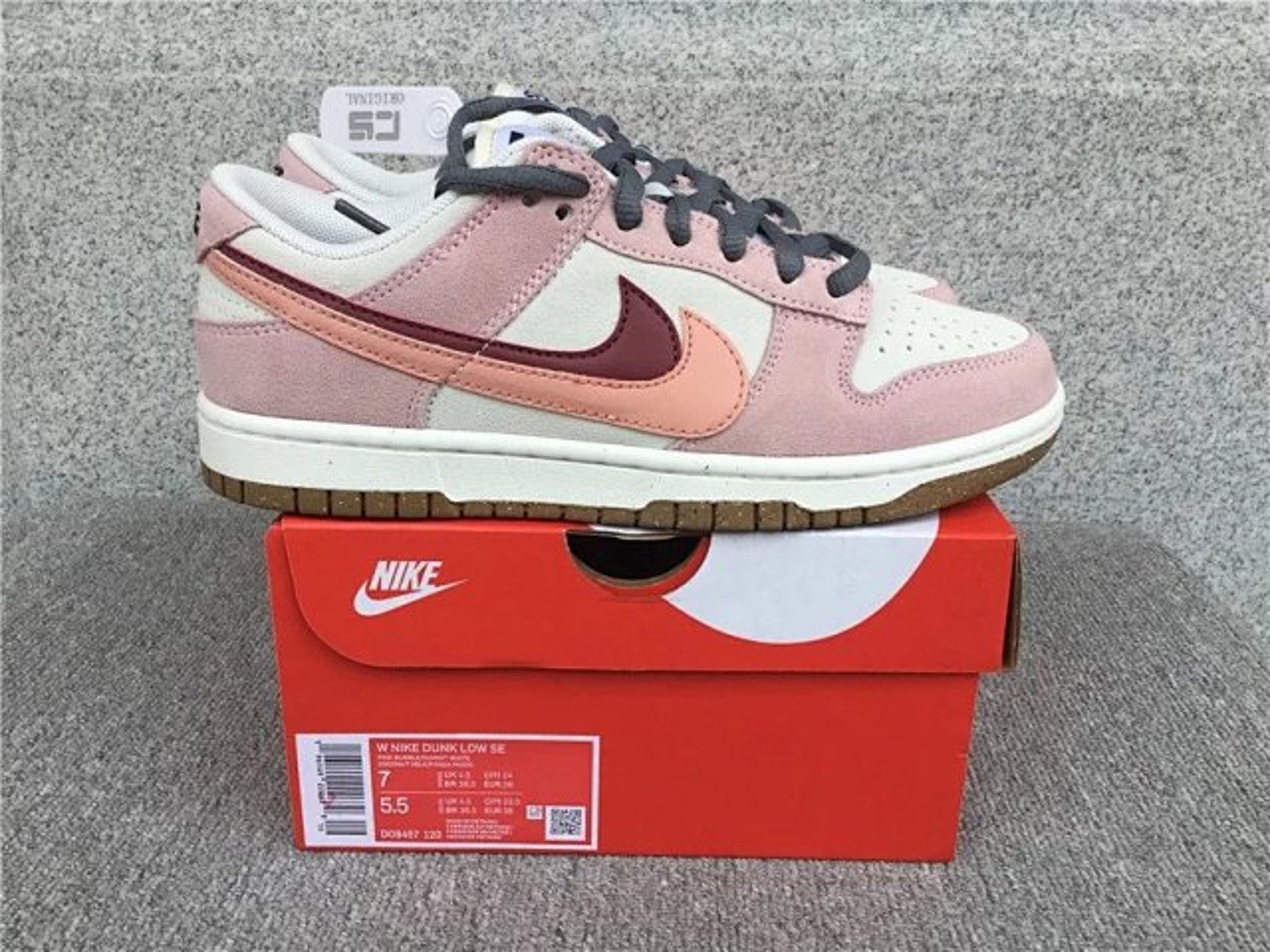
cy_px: 476
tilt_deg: -18.3
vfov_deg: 45.4
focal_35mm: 31
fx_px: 1137
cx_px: 635
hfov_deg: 58.4
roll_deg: -0.2
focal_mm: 3.3
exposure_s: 1/205
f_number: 2.4
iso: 25
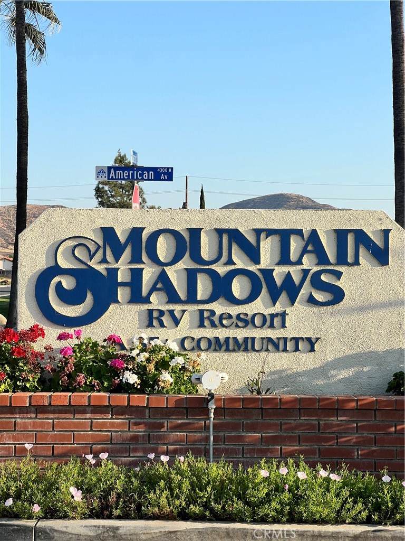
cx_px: 202
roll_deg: -1.1
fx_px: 1201
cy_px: 270
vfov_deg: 25.3
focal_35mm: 77
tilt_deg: +0.9
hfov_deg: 19.1
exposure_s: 1/494
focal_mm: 9
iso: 32
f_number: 2.8
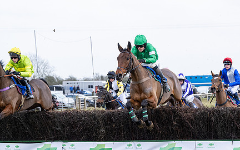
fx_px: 805
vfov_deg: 10.6
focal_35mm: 123
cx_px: 157
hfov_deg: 16.9
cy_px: 131
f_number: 4
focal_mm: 70
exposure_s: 1/1000
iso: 800
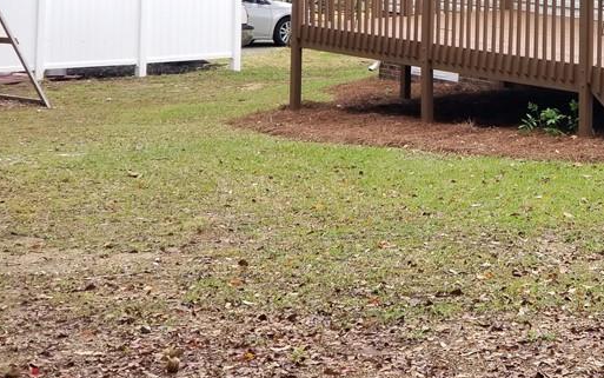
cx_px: 593
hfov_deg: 18.5
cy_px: -28
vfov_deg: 11.7
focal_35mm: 110
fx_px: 1811
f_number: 2.4
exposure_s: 1/163
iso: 25
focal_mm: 6
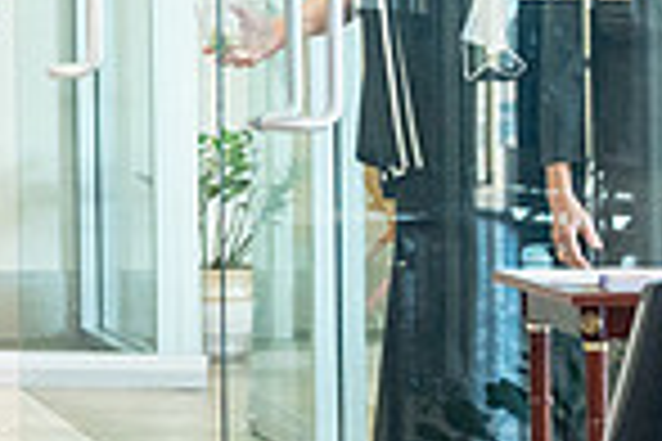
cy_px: -168
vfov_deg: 5.8
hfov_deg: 8.3
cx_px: -724
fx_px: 4303
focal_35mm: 234
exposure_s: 1/200
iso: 2000
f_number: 4
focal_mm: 41
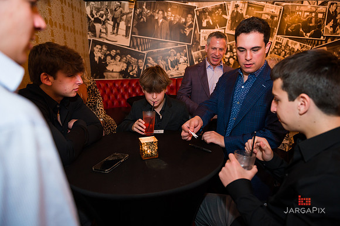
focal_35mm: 24
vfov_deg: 52.7
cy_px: 113
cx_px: 170
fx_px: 228
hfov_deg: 73.4
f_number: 3.2
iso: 1250
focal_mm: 24
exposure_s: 1/200
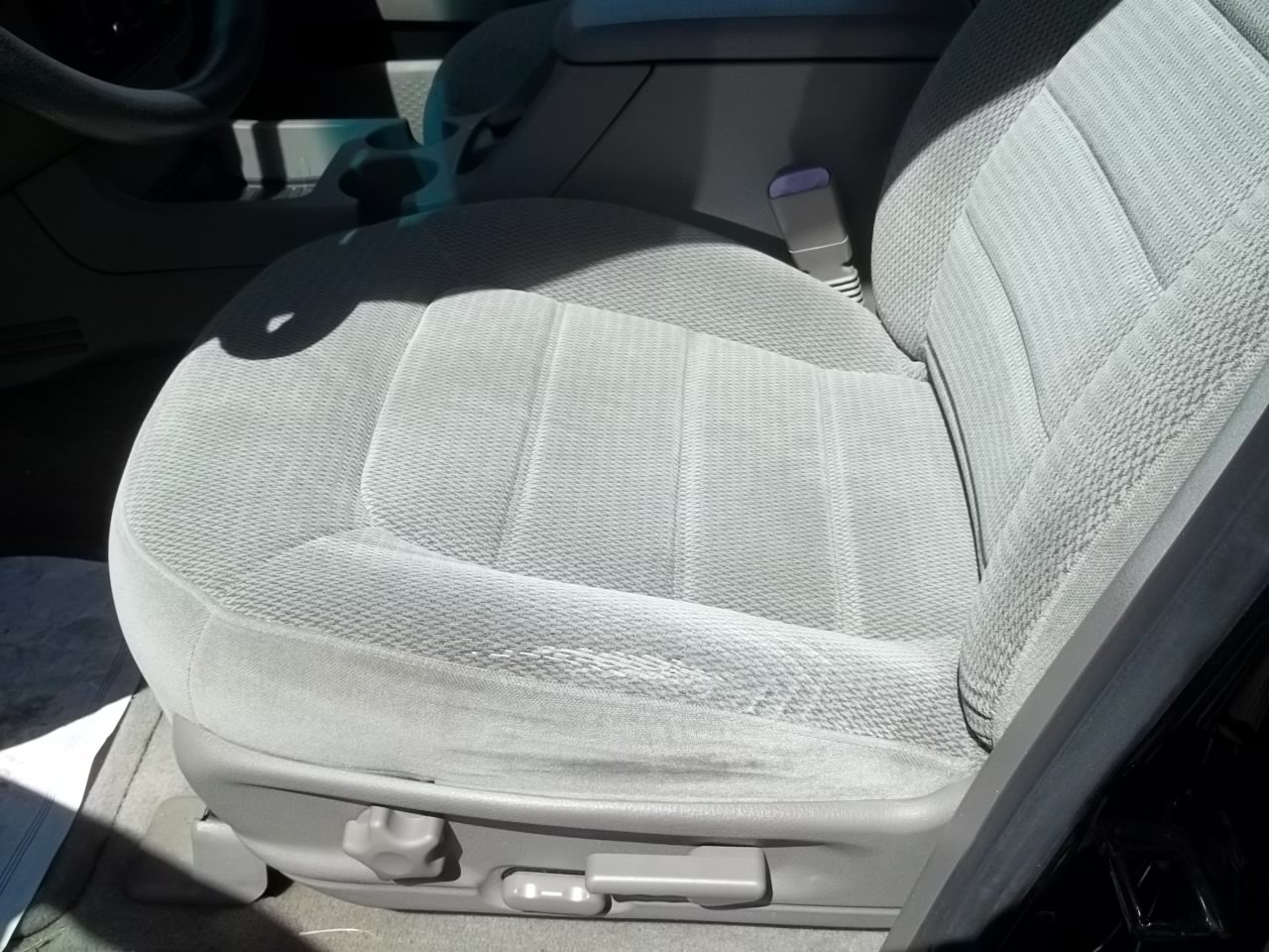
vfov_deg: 42.9
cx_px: 634
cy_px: 476
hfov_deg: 55.4
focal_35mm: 33
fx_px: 1210
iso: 64
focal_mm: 5.9
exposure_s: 1/125
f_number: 8
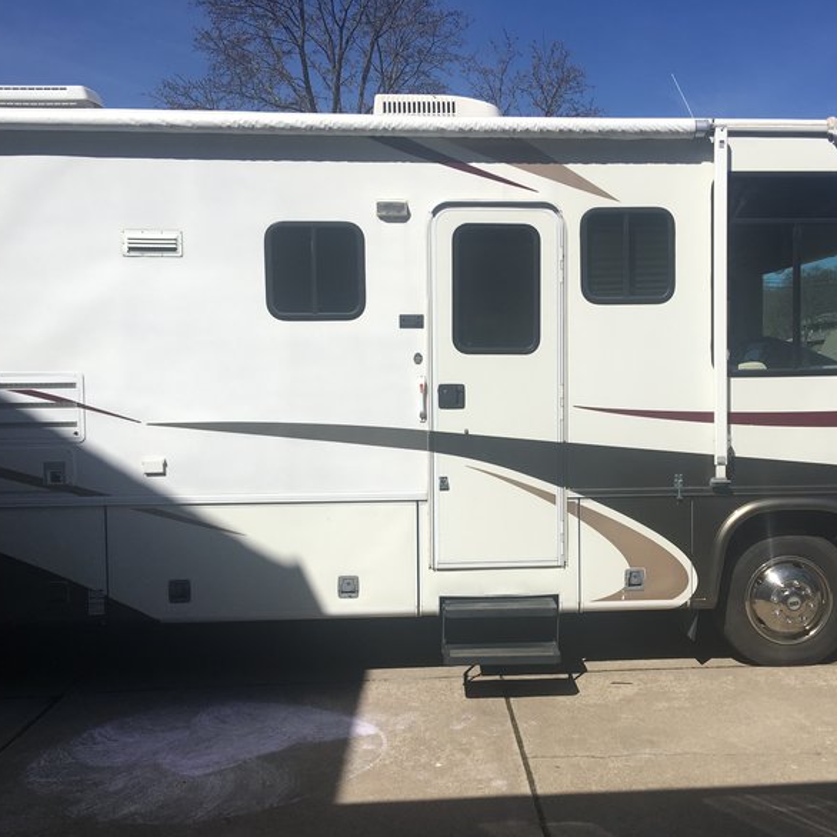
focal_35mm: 35
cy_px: 423
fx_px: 957
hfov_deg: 46.9
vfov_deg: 47.2
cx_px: 507
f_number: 2.2
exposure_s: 1/3205
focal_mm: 4.15
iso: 25
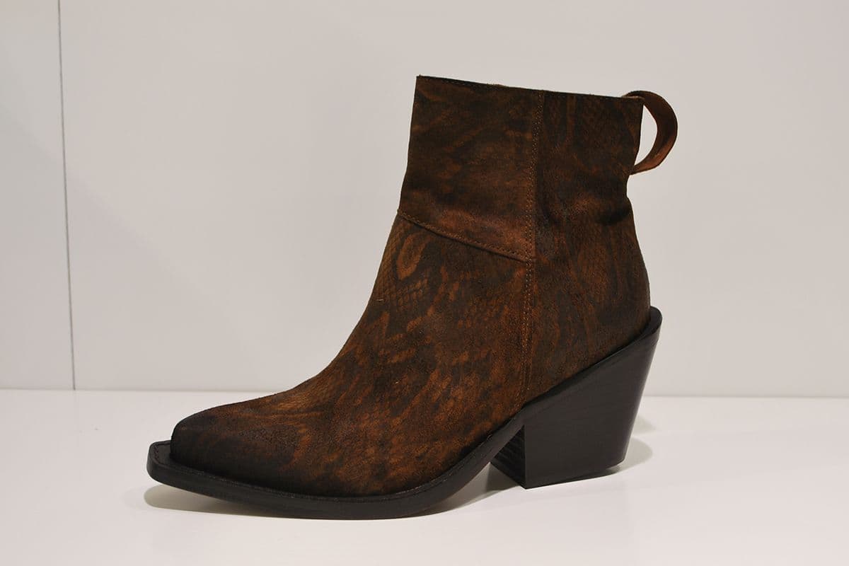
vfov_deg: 36.9
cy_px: 283
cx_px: 424
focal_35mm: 36
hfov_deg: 53.1
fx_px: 849
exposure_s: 1/80
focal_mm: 24
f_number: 4.2
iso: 200
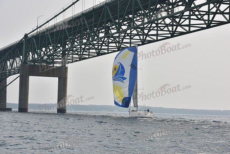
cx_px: 115
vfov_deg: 14.0
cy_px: 77
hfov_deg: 20.8
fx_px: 626
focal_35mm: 98
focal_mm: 98
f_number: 9
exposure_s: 1/1250
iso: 250
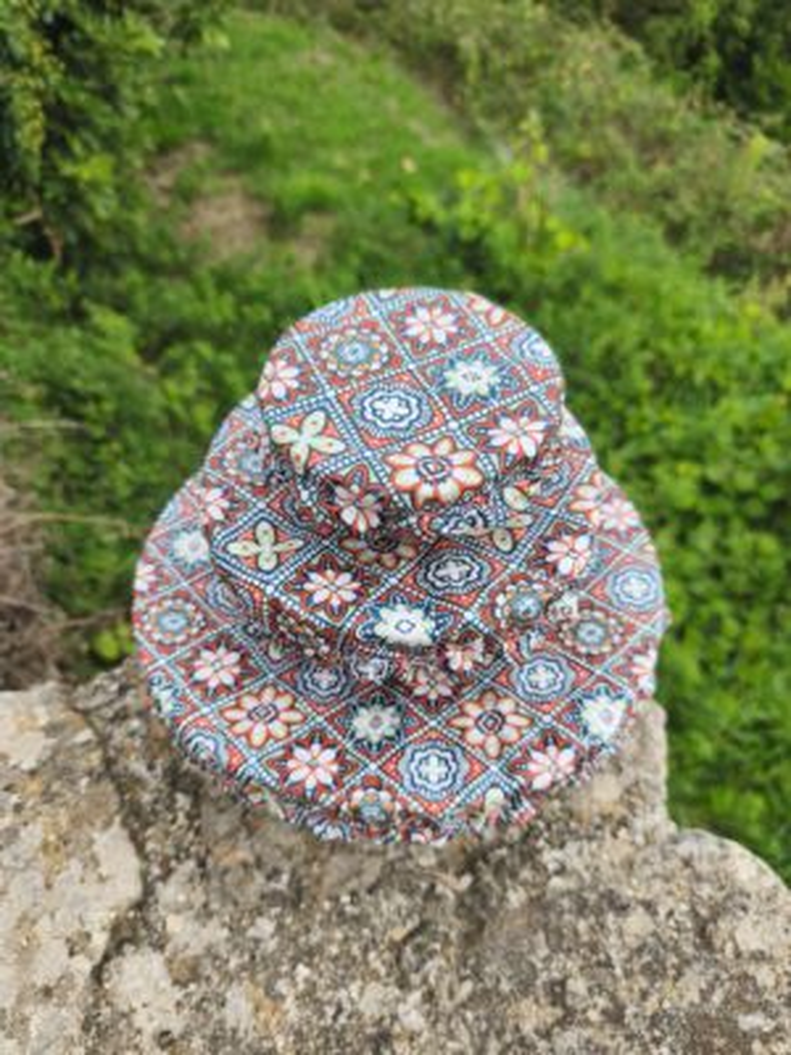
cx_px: 396
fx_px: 701
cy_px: 528
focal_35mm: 23
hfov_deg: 58.9
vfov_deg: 73.9
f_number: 1.65
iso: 50
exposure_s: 1/401
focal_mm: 6.18
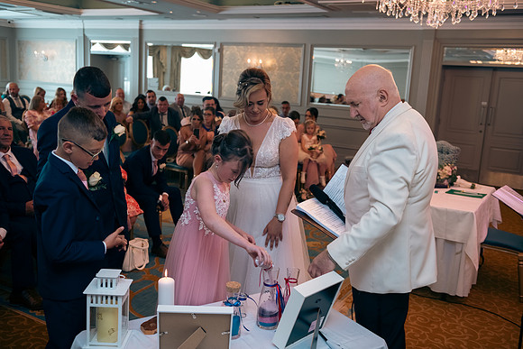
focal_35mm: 35
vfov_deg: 37.9
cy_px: 174
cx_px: 262
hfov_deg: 54.4
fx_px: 509
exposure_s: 1/160
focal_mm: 35
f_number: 3.5
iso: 640
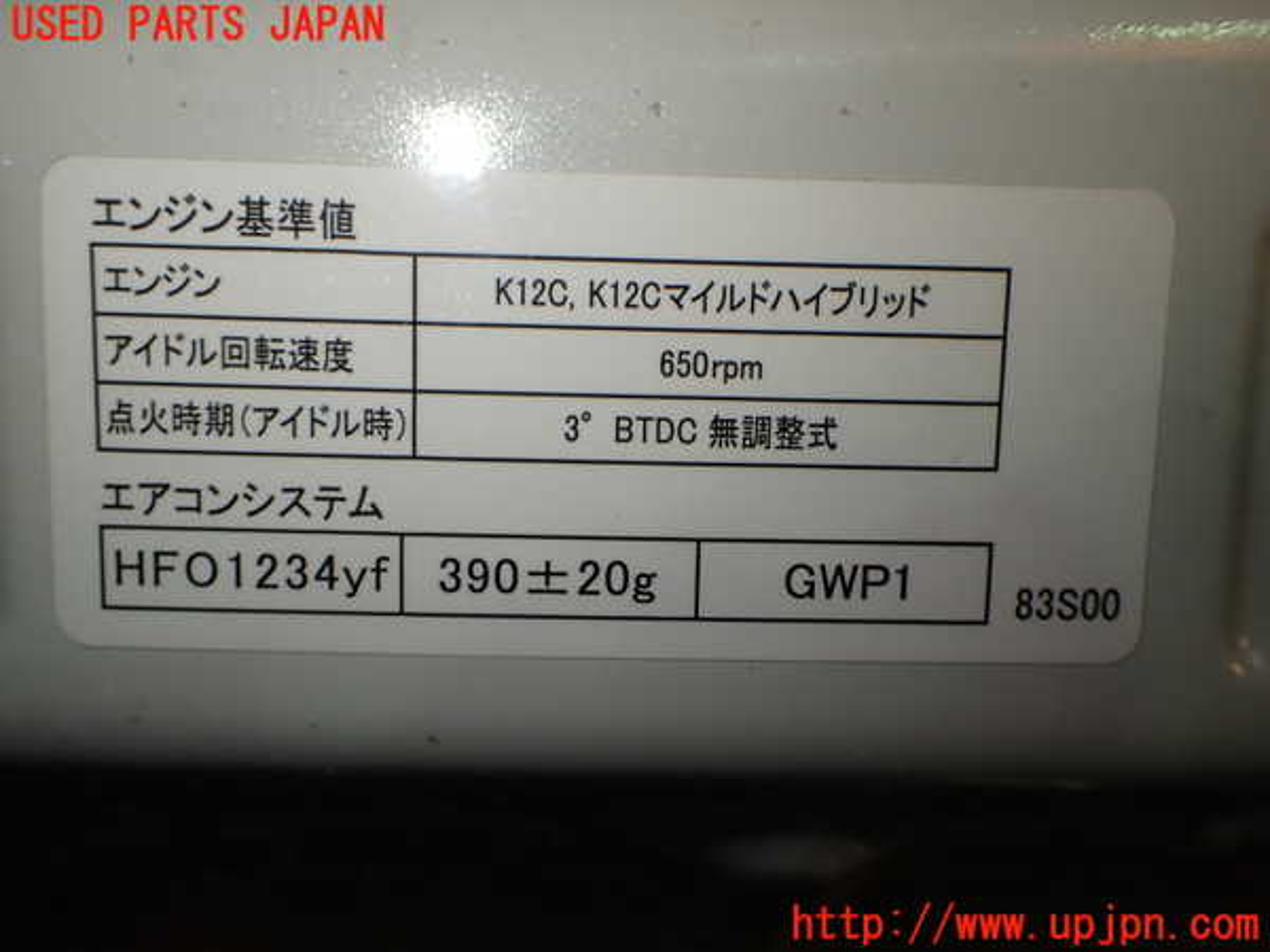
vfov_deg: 46.8
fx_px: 1101
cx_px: 635
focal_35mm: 30
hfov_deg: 60.0
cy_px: 476
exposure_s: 1/200
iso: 100
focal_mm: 5.4
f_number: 2.3
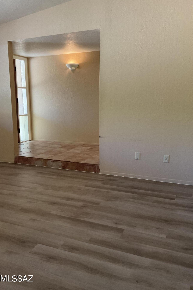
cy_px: 143
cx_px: 84
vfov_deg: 60.3
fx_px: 249
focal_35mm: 31
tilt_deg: -10.9
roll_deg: -0.7
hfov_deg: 42.2
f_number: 1.8
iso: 160
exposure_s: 1/60
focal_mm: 3
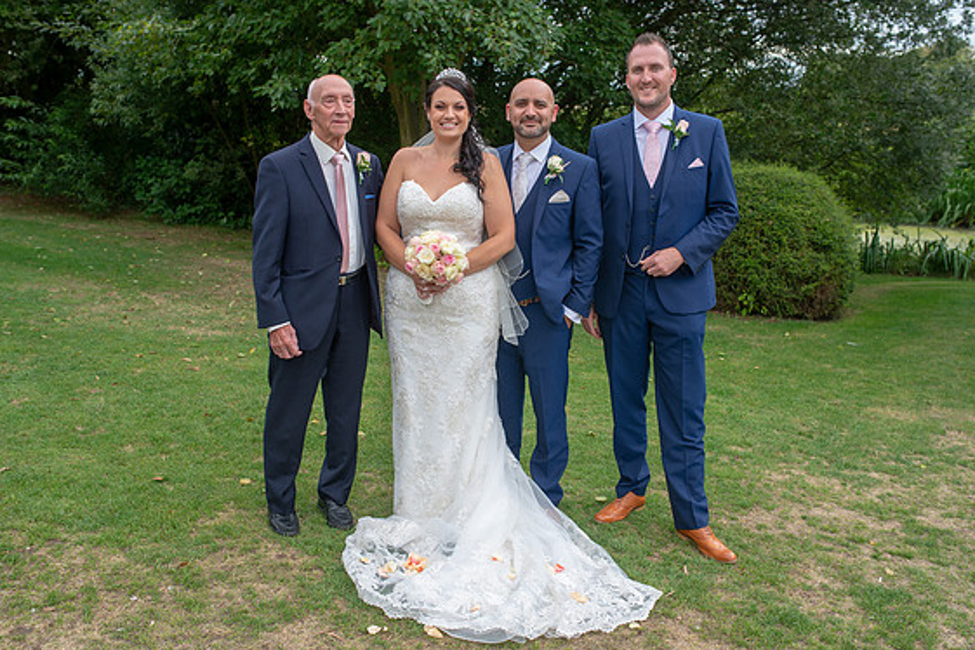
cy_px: 320
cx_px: 501
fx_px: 1002
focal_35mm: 37
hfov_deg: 51.9
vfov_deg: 35.9
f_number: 4.5
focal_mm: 35
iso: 100
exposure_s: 1/160
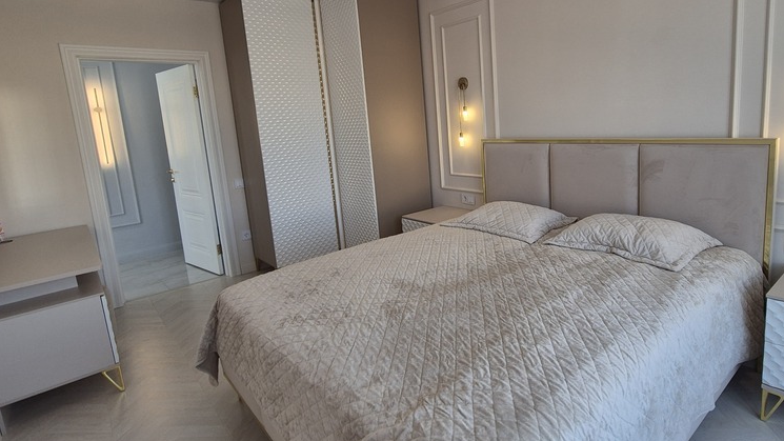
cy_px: 192
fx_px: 395
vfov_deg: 58.1
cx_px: 457
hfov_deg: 88.8
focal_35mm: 19
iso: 50
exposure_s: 1/50
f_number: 2.2
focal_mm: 2.2
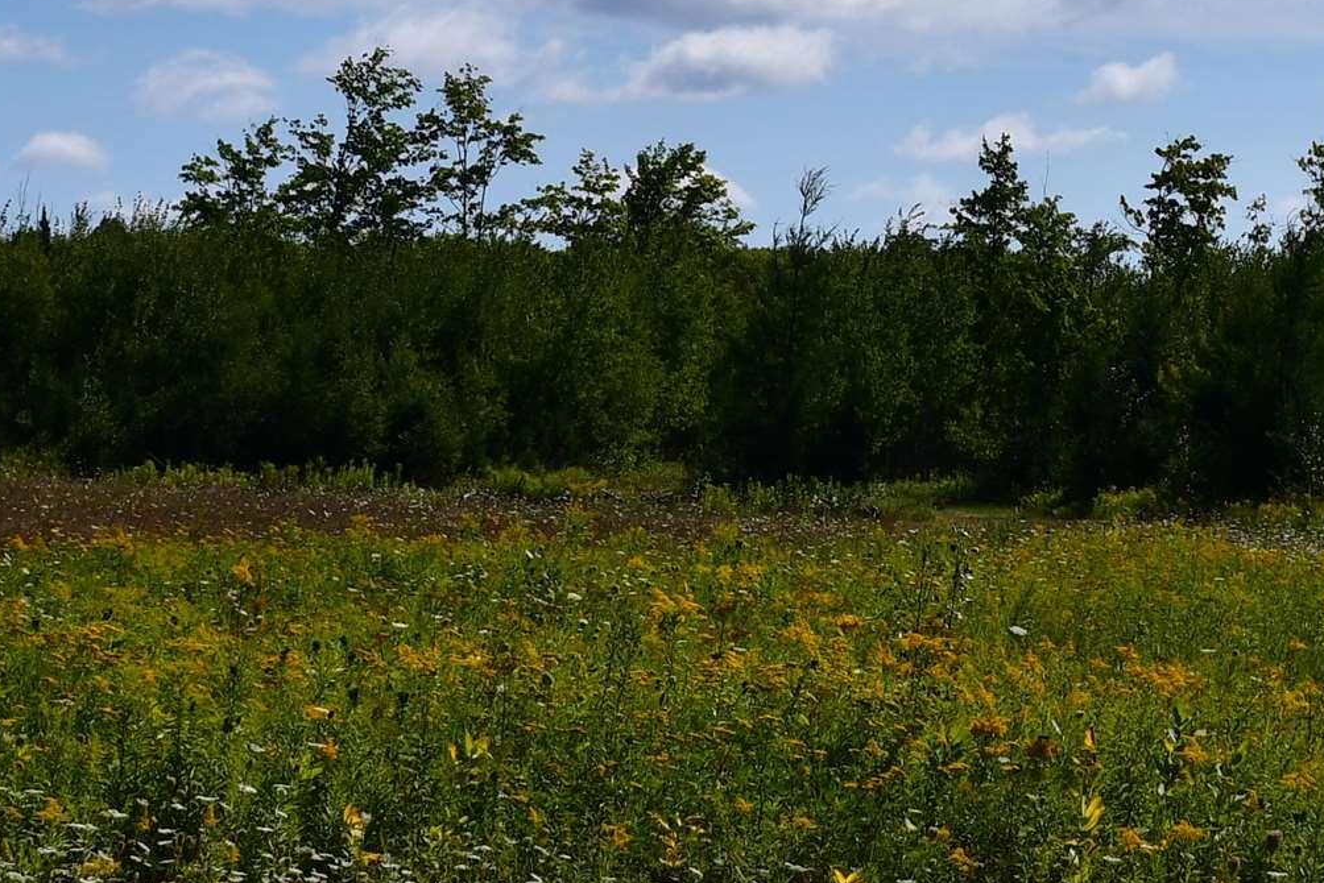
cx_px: 873
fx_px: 5739
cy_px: 297
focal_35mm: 156
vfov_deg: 8.8
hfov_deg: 13.1
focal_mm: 34
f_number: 11
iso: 140
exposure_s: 1/500
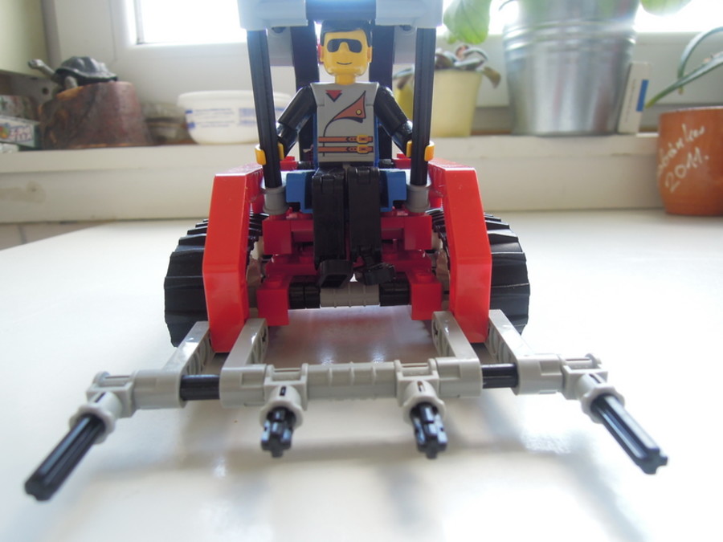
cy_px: 271
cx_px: 362
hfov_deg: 71.6
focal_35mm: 24
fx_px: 501
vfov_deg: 56.8
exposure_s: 1/50
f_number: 2.8
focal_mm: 4.3
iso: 160
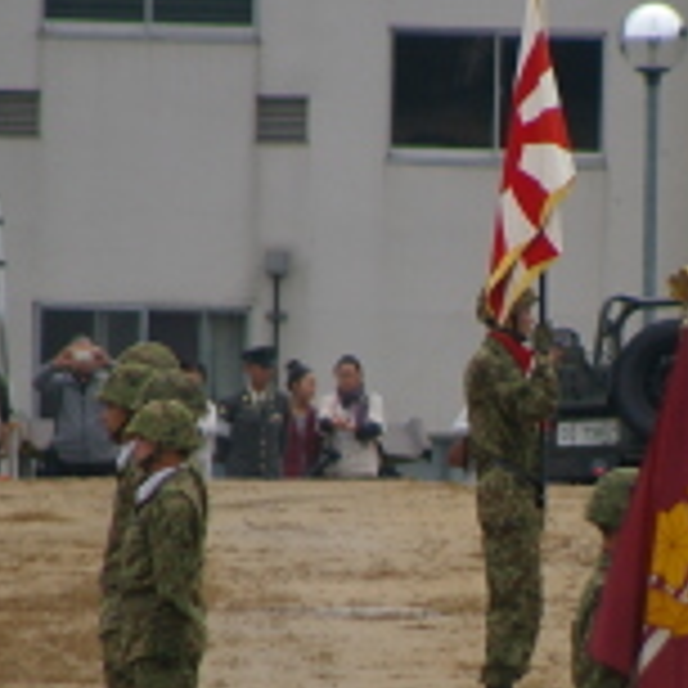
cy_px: 486
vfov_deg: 1.4
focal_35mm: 1250
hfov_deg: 1.4
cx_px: 692
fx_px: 28108
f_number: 6.3
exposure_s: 1/500
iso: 200
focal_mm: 300
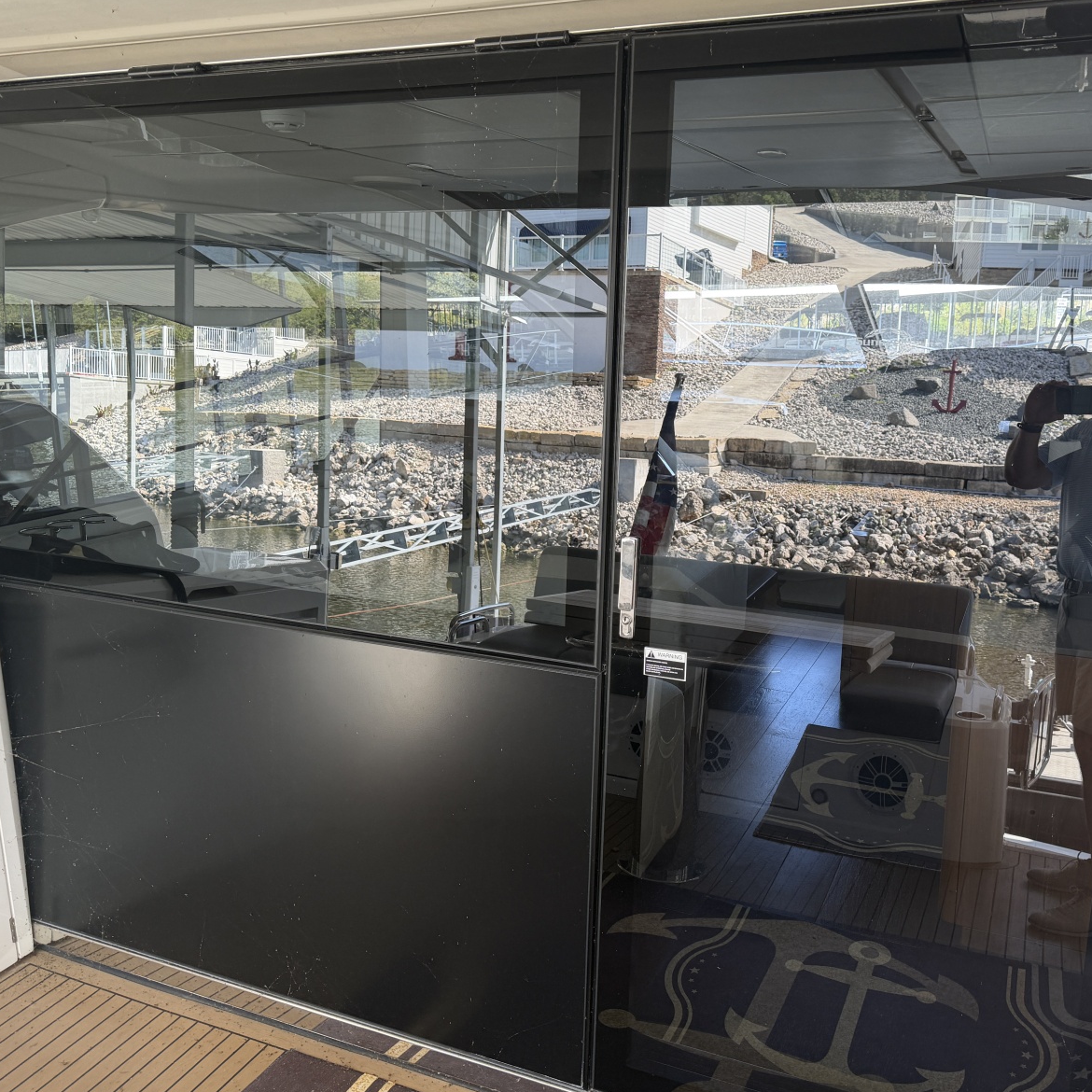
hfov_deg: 55.4
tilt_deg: -12.3
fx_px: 1035
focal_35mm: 29
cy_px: 549
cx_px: 634
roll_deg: -0.9
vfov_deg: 55.6
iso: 80
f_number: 1.78
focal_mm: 6.76
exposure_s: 1/123
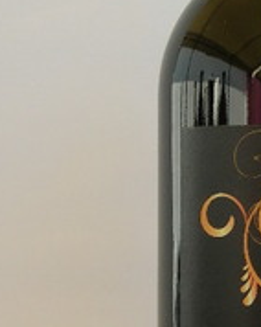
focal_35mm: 125
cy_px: 219
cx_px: 254
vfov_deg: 15.4
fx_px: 1209
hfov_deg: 12.2
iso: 50
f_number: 4.8
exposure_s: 1/98
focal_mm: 7.8
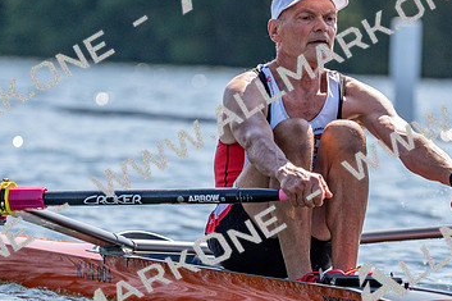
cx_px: 248
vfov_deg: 2.8
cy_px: 202
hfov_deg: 4.3
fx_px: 6086
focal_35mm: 485
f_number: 5.6
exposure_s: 1/1600
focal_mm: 295
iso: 250
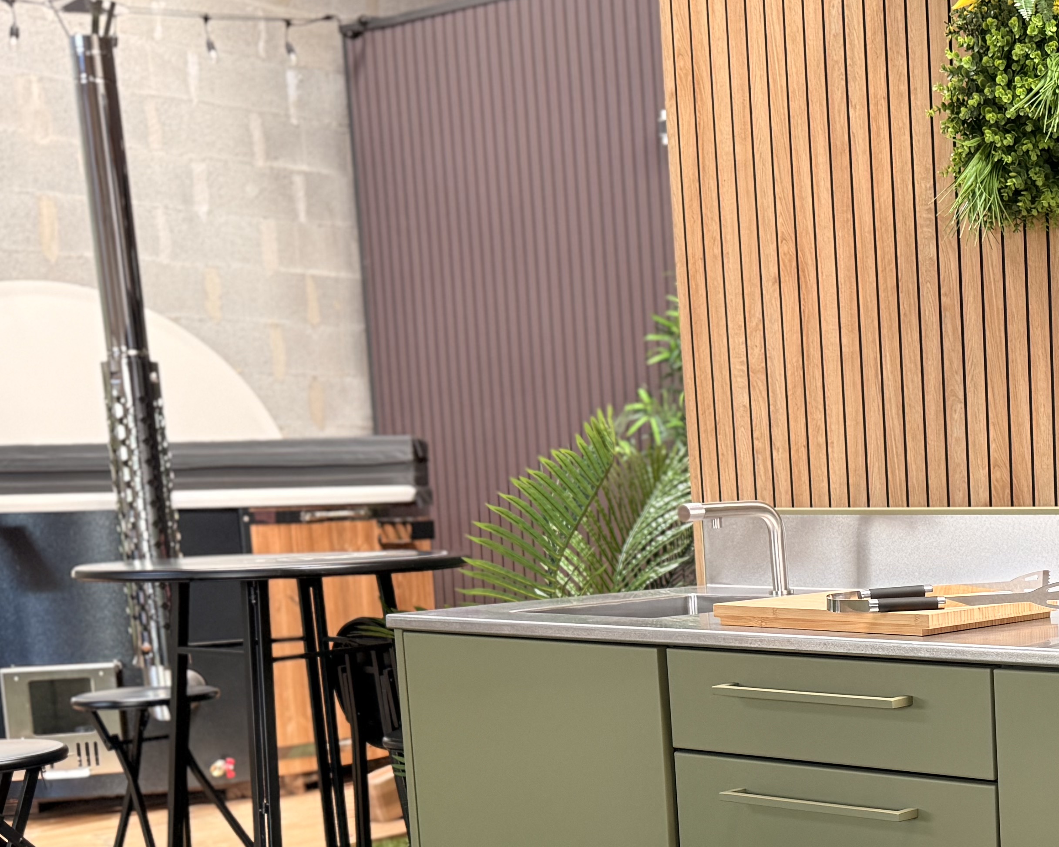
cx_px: 1146
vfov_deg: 26.9
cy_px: 707
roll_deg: +1.1
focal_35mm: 55
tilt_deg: -7.2
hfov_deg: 30.7
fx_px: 1724
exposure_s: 1/133
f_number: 1.78
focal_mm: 6.76
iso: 125
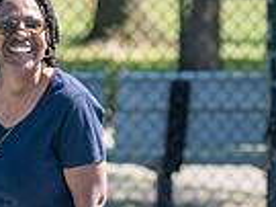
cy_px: 178
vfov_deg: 2.4
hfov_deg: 3.2
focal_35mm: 628
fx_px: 5003
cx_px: 9
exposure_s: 1/800
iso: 200
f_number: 3.5
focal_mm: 135
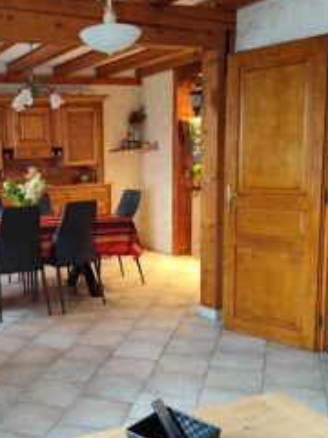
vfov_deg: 45.6
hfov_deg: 34.0
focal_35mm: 41
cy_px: 253
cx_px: 62
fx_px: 518
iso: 1000
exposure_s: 1/33.3
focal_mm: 6.19
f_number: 1.65
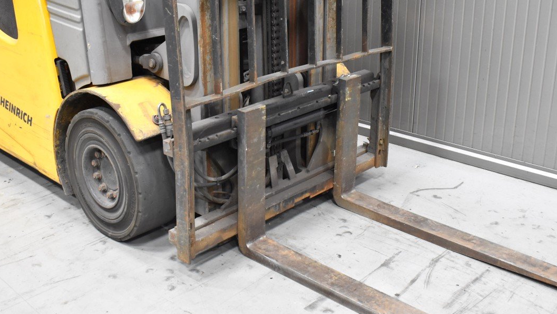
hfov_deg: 45.8
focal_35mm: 45
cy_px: 117
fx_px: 659
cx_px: 276
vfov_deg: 26.7
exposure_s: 1/25
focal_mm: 25
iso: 1600
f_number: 5
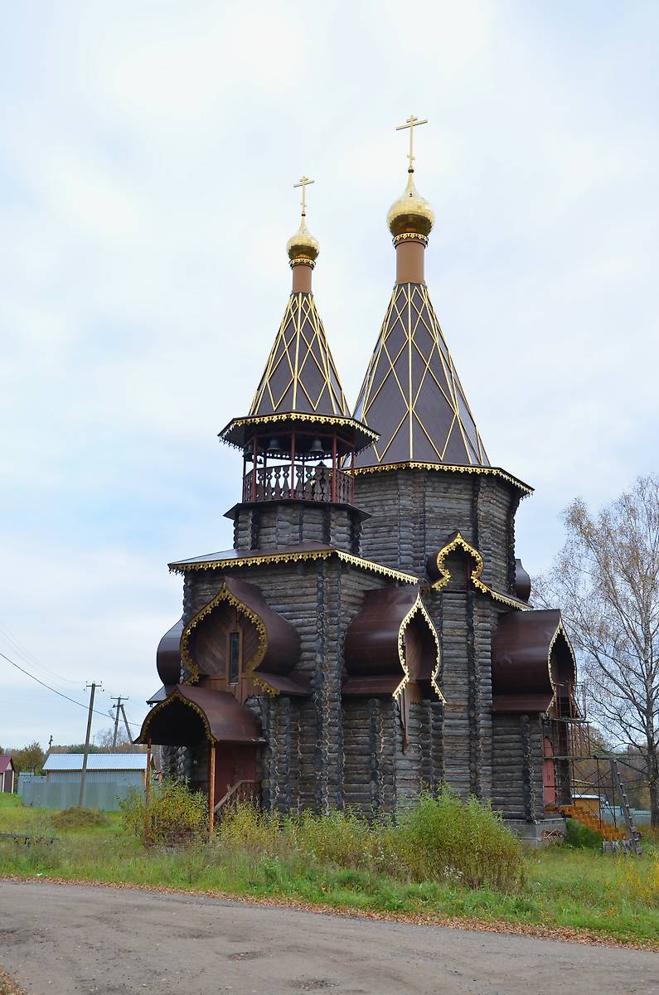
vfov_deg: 43.7
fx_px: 1241
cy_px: 498
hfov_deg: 29.7
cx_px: 330
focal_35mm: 45
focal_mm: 30
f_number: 7.1
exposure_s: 1/200
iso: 200
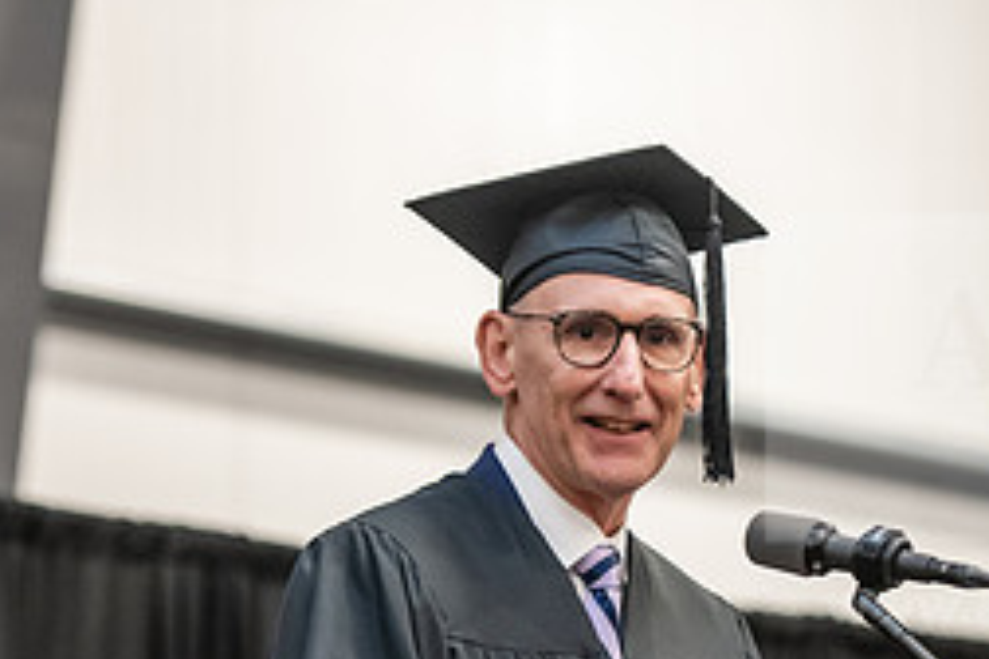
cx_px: 648
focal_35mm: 242
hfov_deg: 8.5
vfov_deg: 5.7
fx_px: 6648
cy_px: 688
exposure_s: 1/200
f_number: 3.2
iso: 2500
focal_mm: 105
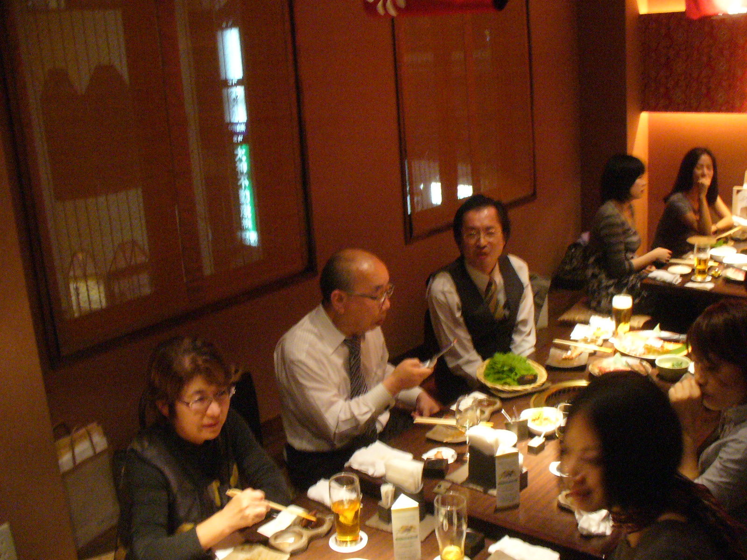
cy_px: 280
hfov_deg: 50.1
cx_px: 374
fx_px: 798
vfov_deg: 38.7
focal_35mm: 37
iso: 400
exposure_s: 1/8
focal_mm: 6.1
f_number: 2.8
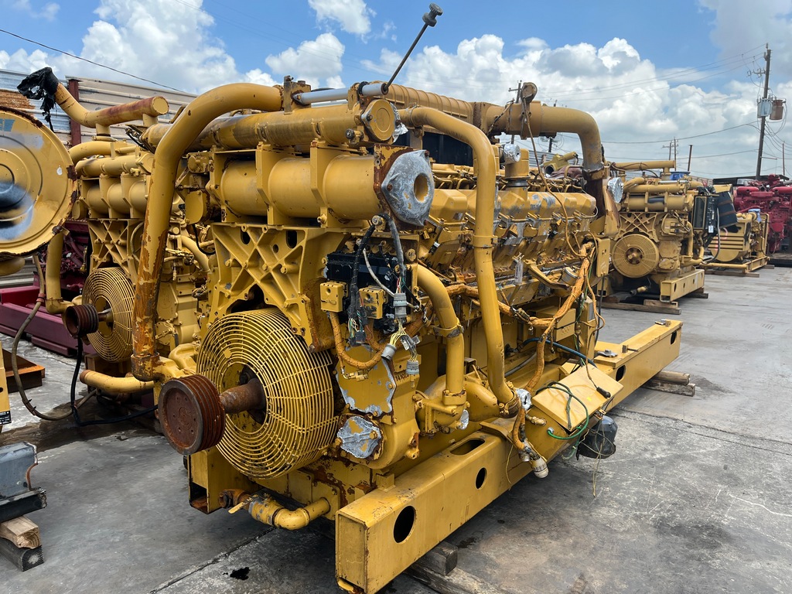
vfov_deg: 53.1
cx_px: 396
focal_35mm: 26
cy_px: 297
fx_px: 595
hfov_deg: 67.3
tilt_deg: -8.8
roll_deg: +0.0
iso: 50
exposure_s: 1/1372
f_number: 1.6
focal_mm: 5.1
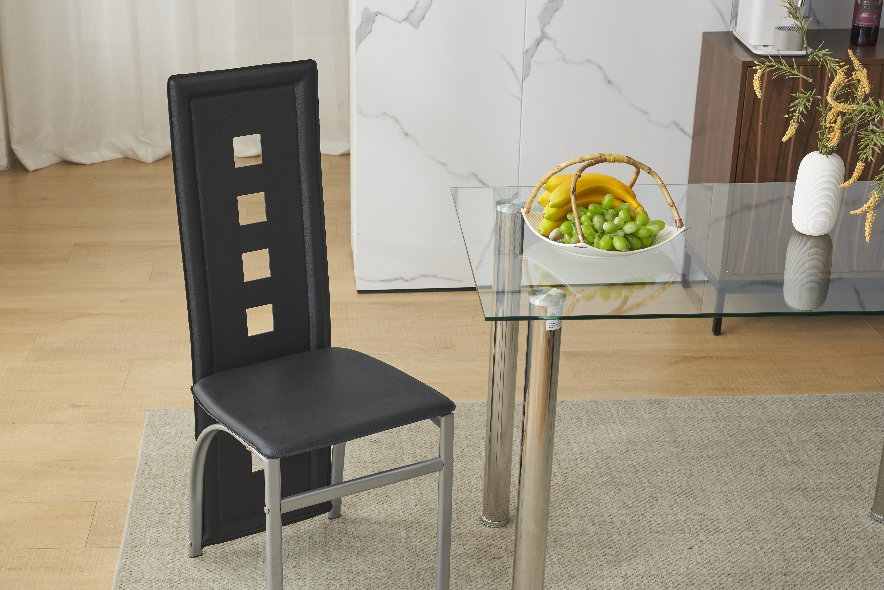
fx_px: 1392
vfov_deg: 23.9
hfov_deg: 35.0
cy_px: 361
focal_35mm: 57
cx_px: 317
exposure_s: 1/50
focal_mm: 42.5
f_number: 9
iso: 200
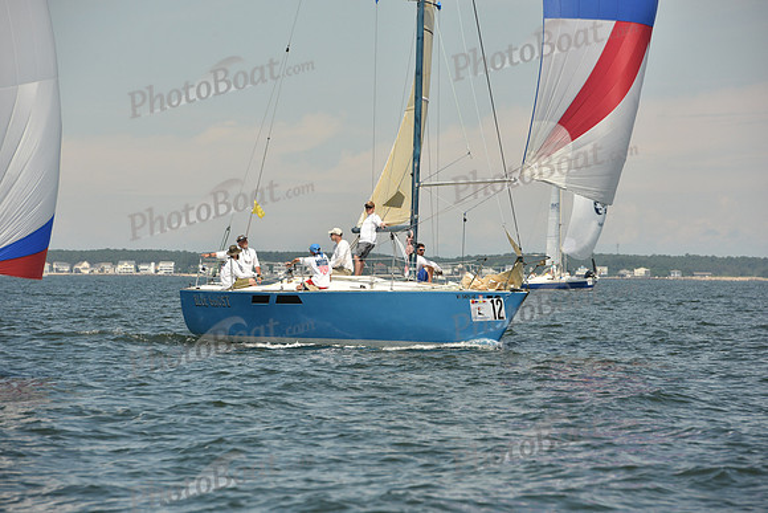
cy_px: 256
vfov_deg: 6.9
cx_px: 384
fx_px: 4267
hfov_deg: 10.3
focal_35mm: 200
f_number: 9
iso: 320
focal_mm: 200
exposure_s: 1/1250
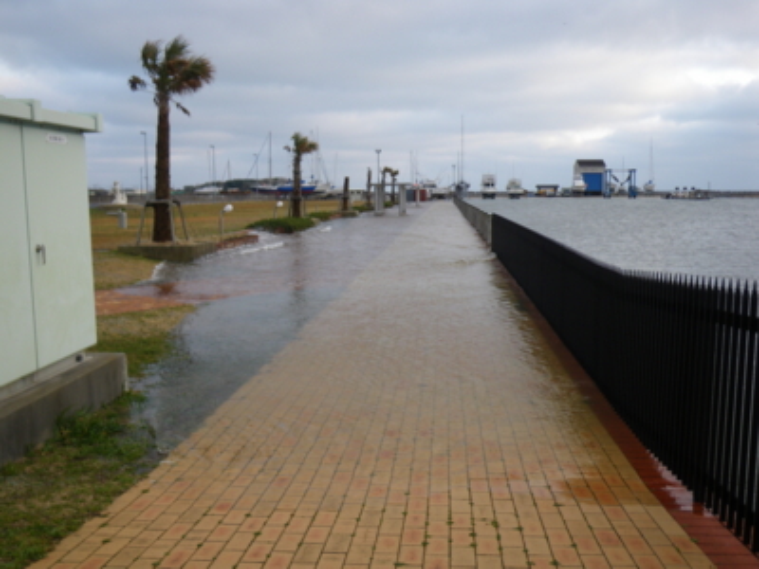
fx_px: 745
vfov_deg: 41.8
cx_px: 380
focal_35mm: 34
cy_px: 284
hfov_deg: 54.0
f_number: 3.8
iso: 64
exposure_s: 1/100
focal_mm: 6.1
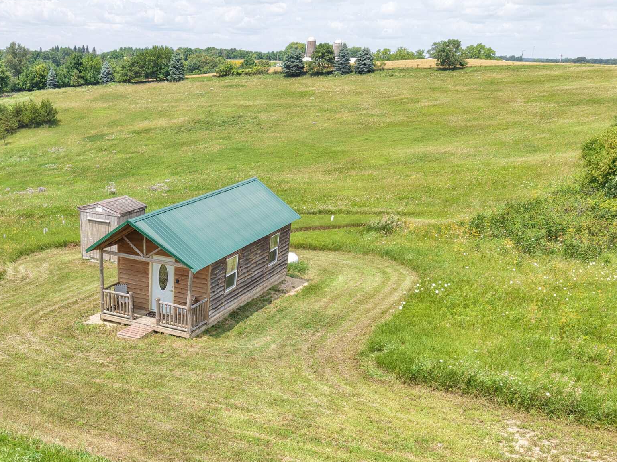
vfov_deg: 35.2
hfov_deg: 45.1
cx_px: 151
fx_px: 713
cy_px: 343
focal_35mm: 40
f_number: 1.8
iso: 240
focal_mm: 8.67
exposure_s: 1/2000
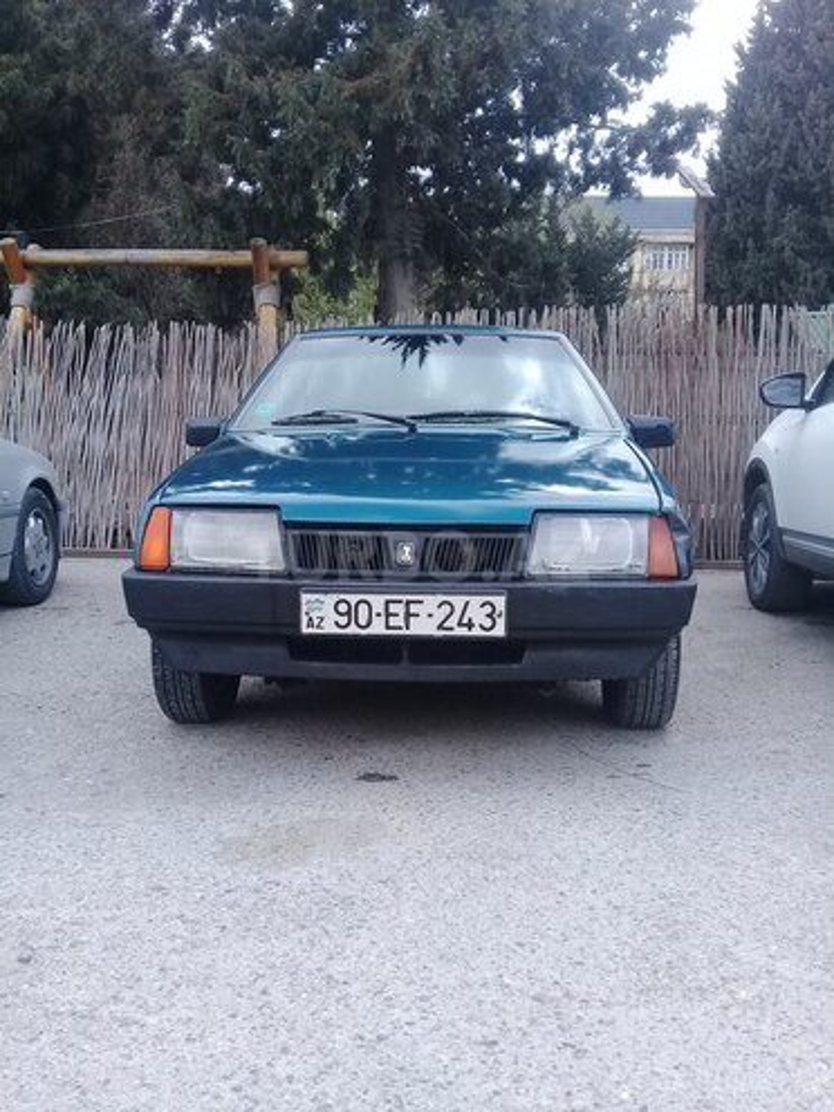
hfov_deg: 45.4
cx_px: 417
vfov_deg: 58.4
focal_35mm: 31
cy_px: 556
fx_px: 996
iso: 50
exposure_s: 1/323
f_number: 2.2
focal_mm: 3.3
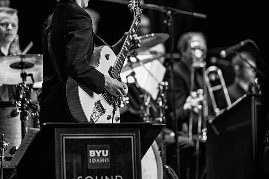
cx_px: 134
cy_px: 90
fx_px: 1557
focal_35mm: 208
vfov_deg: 6.6
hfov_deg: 9.9
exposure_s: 1/320
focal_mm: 200
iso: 4000
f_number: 2.8
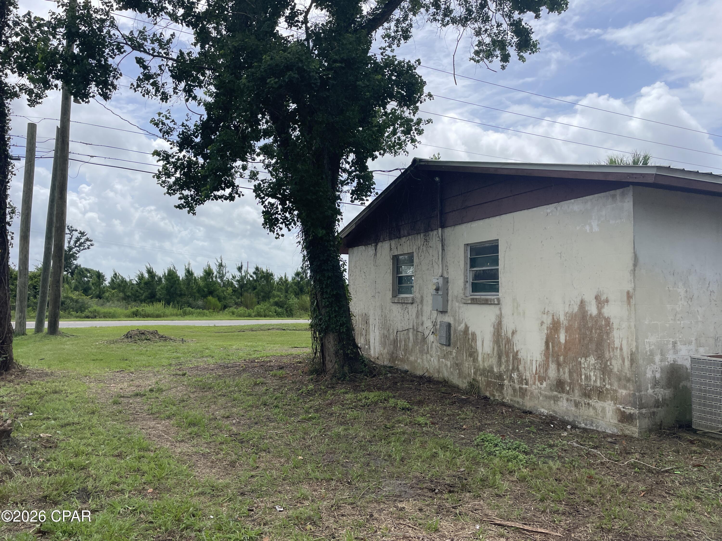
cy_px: 270
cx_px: 361
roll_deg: -0.3
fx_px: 542
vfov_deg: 53.1
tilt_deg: +3.5
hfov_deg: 67.3
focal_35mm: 26
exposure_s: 1/4132
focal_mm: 4.2
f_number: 1.6
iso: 32
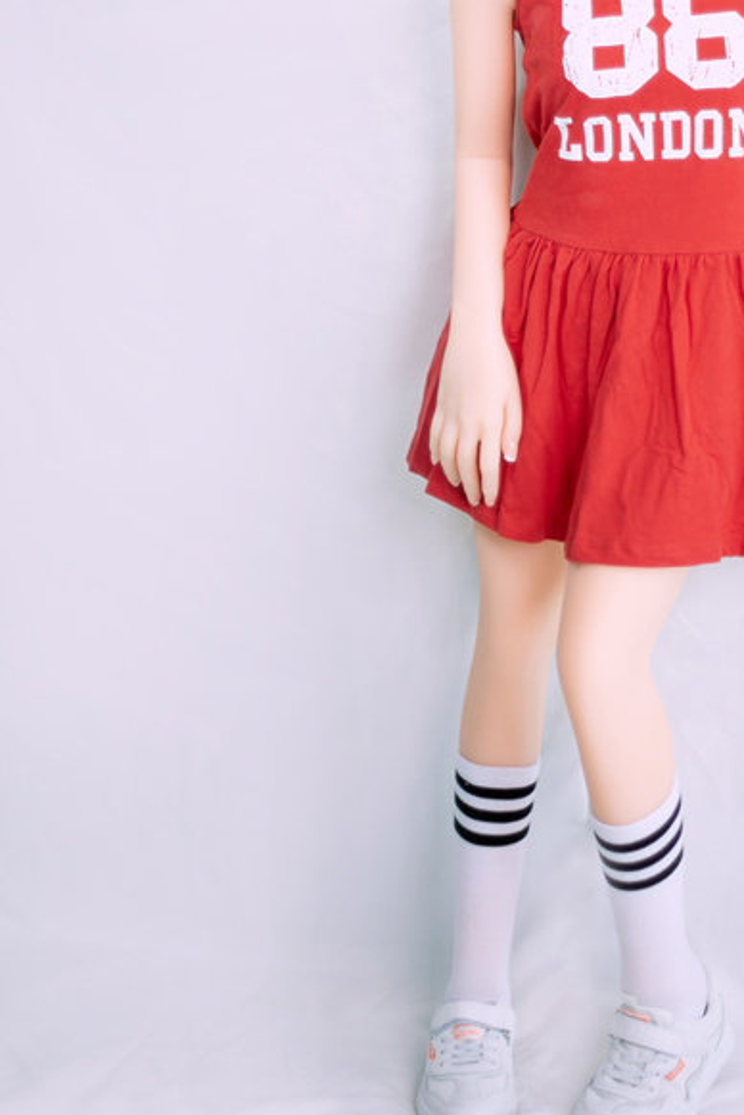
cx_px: 514
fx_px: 3596
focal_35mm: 116
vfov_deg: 17.6
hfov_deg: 11.8
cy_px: 320
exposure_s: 1/160
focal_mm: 50
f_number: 1.4
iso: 100
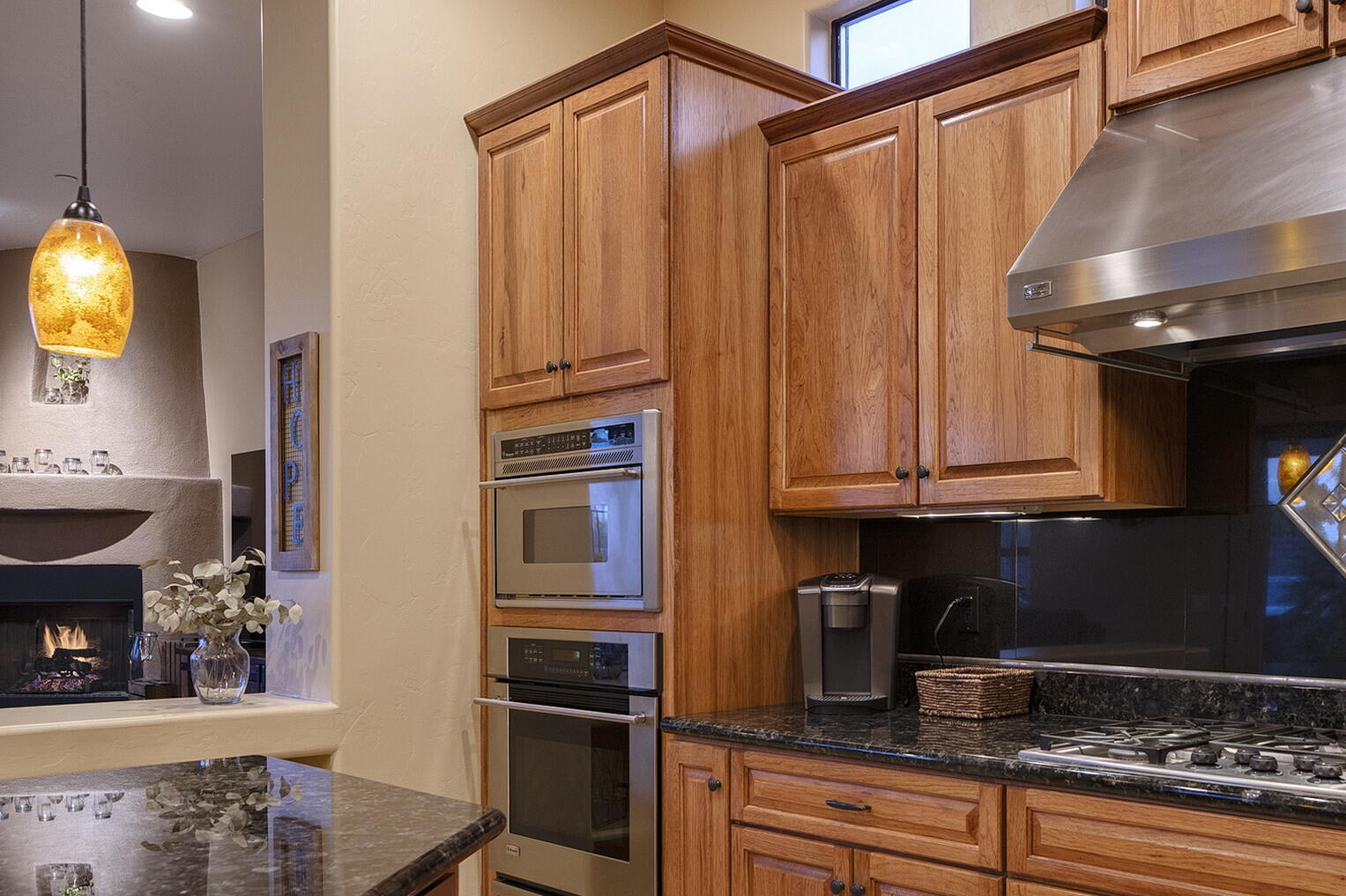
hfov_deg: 55.5
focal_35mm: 33
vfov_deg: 39.7
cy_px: 562
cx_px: 945
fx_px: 1233
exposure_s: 1/5
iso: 200
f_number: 5
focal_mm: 18
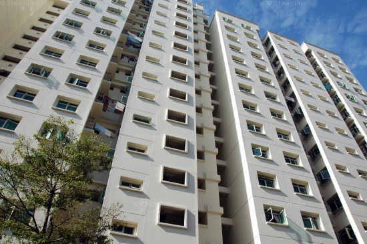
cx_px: 184
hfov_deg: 67.5
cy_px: 122
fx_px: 275
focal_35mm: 27
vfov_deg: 47.8
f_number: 9
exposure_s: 1/400
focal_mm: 18
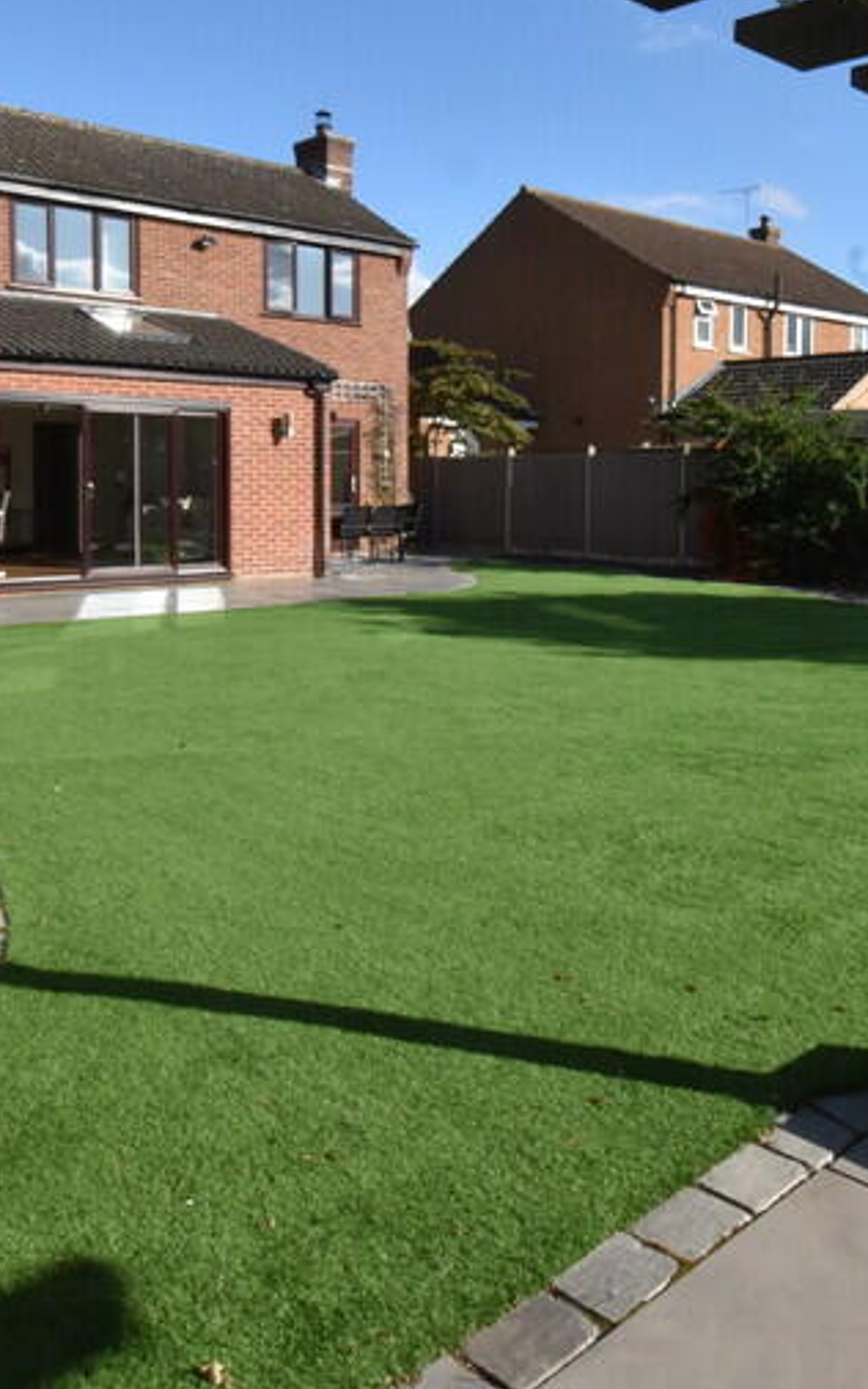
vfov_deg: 60.4
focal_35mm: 31
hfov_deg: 40.4
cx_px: 538
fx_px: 1172
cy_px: 524
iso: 800
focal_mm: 10
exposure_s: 1/200
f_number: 22
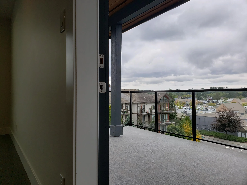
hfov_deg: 67.3
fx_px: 186
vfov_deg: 53.1
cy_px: 92
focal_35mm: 26
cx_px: 124
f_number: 2.4
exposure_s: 1/695
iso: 50
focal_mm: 4.3
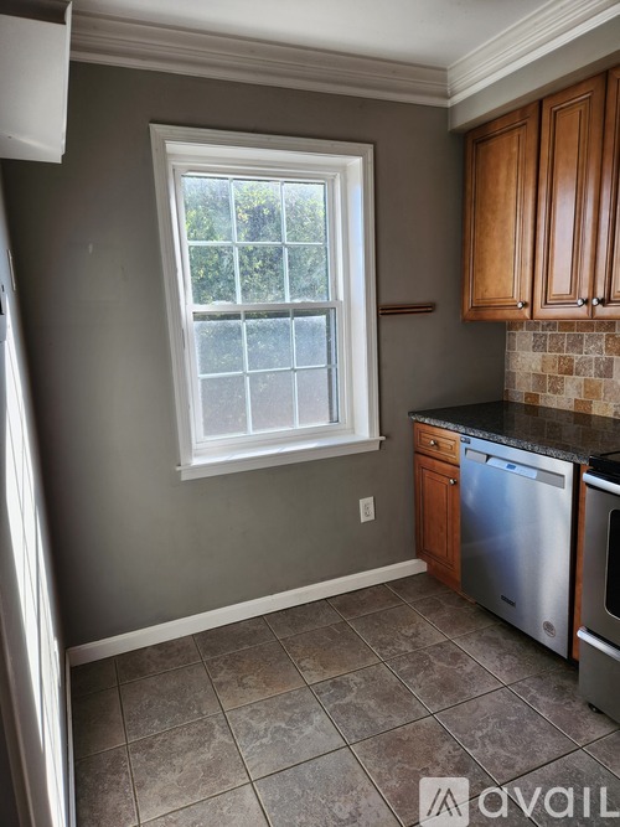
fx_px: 549
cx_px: 310
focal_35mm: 23
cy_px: 414
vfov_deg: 73.9
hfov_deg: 58.9
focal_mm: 5.4
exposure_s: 1/180
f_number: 1.8
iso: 40
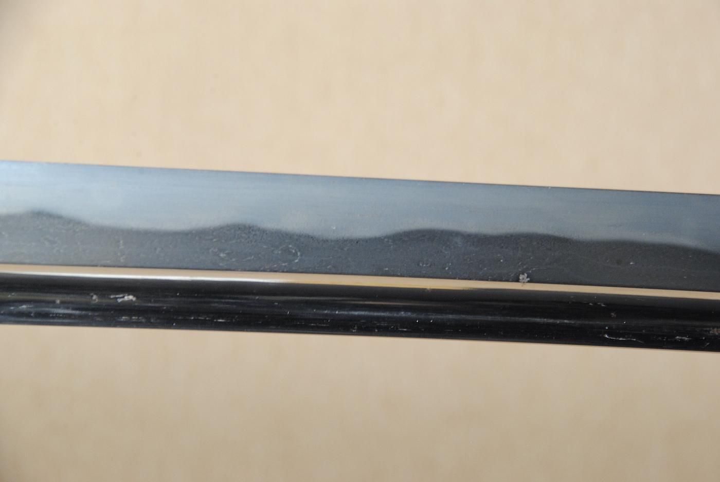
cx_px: 360
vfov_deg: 6.8
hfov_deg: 10.1
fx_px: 4055
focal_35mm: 202
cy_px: 241
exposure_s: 1/2
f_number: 11
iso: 400
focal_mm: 135
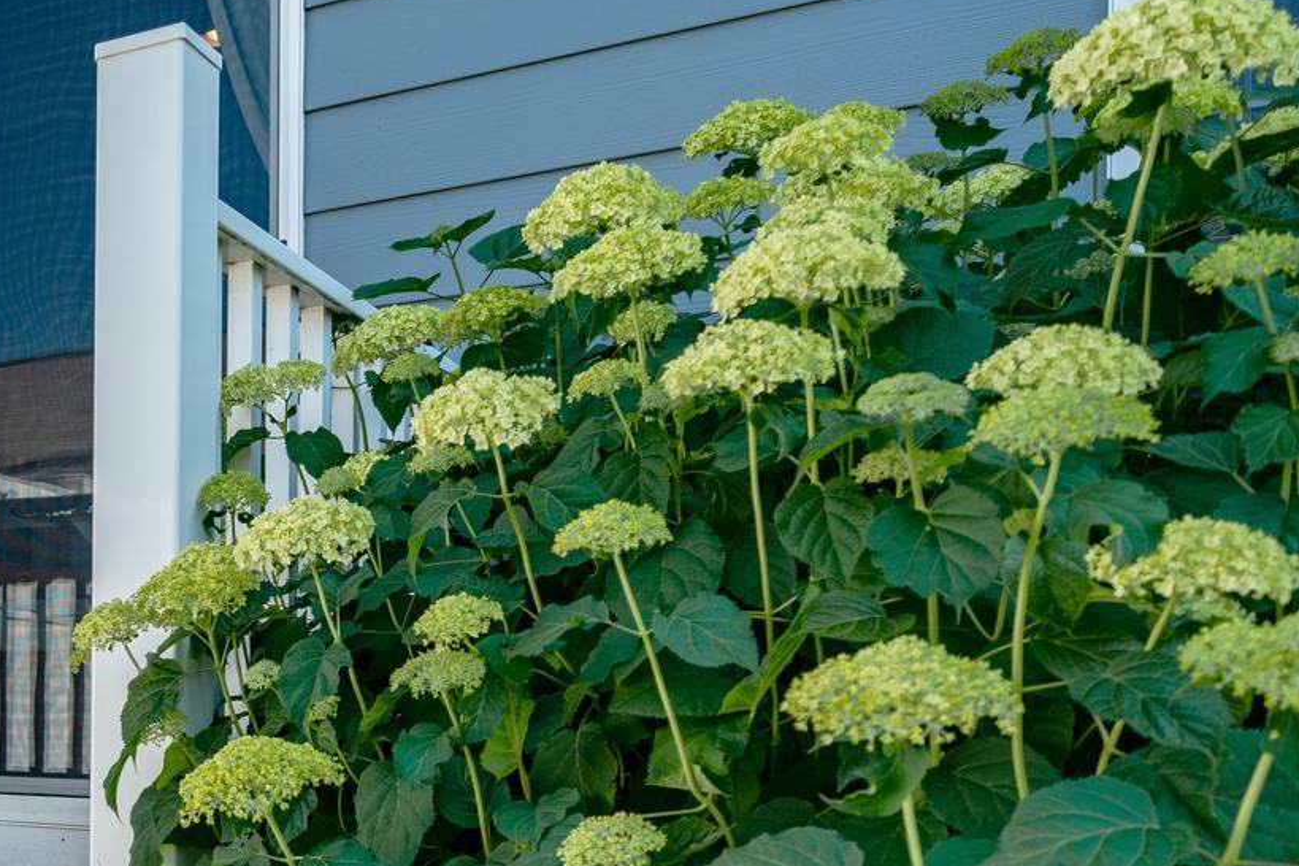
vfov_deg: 32.6
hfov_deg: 40.7
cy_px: 680
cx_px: -68
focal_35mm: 40
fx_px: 1443
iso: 200
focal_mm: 16
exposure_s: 1/8000
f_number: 4
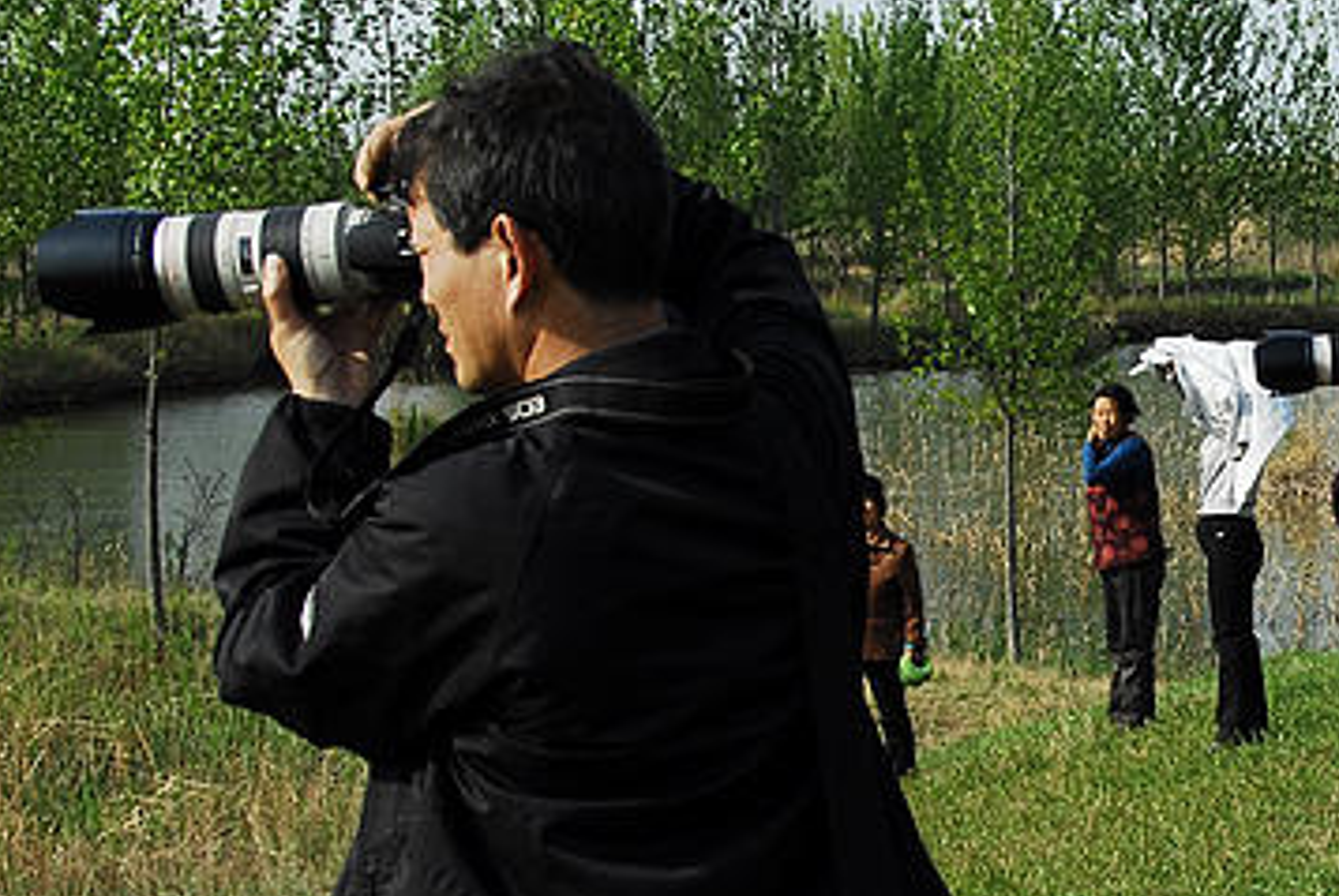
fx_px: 3501
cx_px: 1268
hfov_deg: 21.1
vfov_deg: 14.5
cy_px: 692
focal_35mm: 94
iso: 140
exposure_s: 1/320
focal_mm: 28
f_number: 5.6
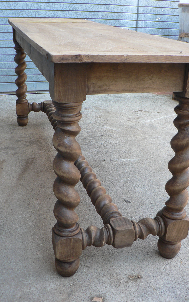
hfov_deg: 30.5
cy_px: 150
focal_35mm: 42
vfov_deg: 47.2
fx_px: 346
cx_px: 103
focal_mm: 6
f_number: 2.8
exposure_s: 1/40
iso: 80
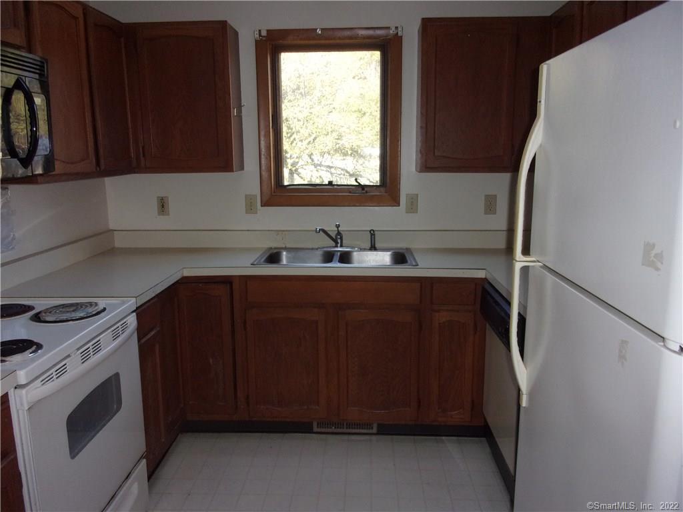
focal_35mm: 28
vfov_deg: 49.7
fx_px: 552
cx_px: 342
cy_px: 256
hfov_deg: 63.4
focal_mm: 5.1
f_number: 3.9
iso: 200
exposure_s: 1/34
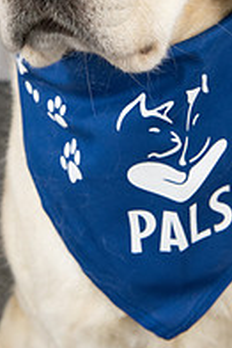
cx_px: 101
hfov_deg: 13.6
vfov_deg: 19.8
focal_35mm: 101
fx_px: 975
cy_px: 25
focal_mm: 44
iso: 2000
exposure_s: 1/250
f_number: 8
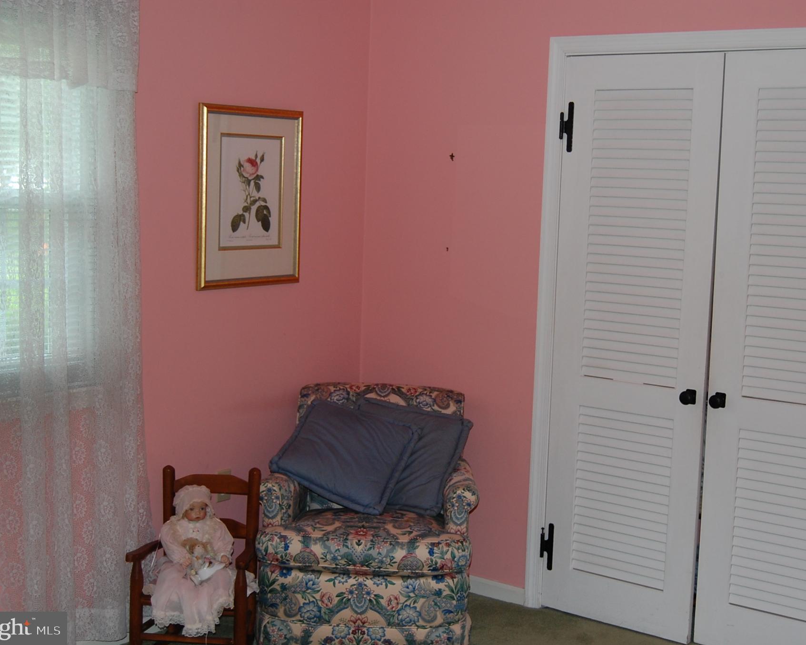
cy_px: 322
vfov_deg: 29.7
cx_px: 449
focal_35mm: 51
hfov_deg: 36.6
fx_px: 1216
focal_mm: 30
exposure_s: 1/60
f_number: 4.2
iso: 400
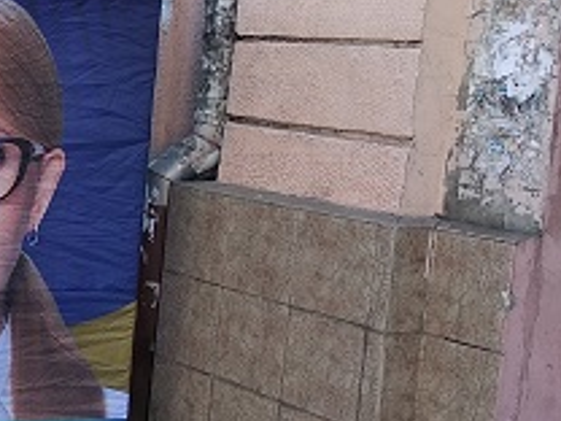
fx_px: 1297
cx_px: -256
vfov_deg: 18.4
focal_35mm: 80
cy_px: 130
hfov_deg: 21.0
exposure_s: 1/110
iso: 100
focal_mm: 3.81
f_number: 2.2
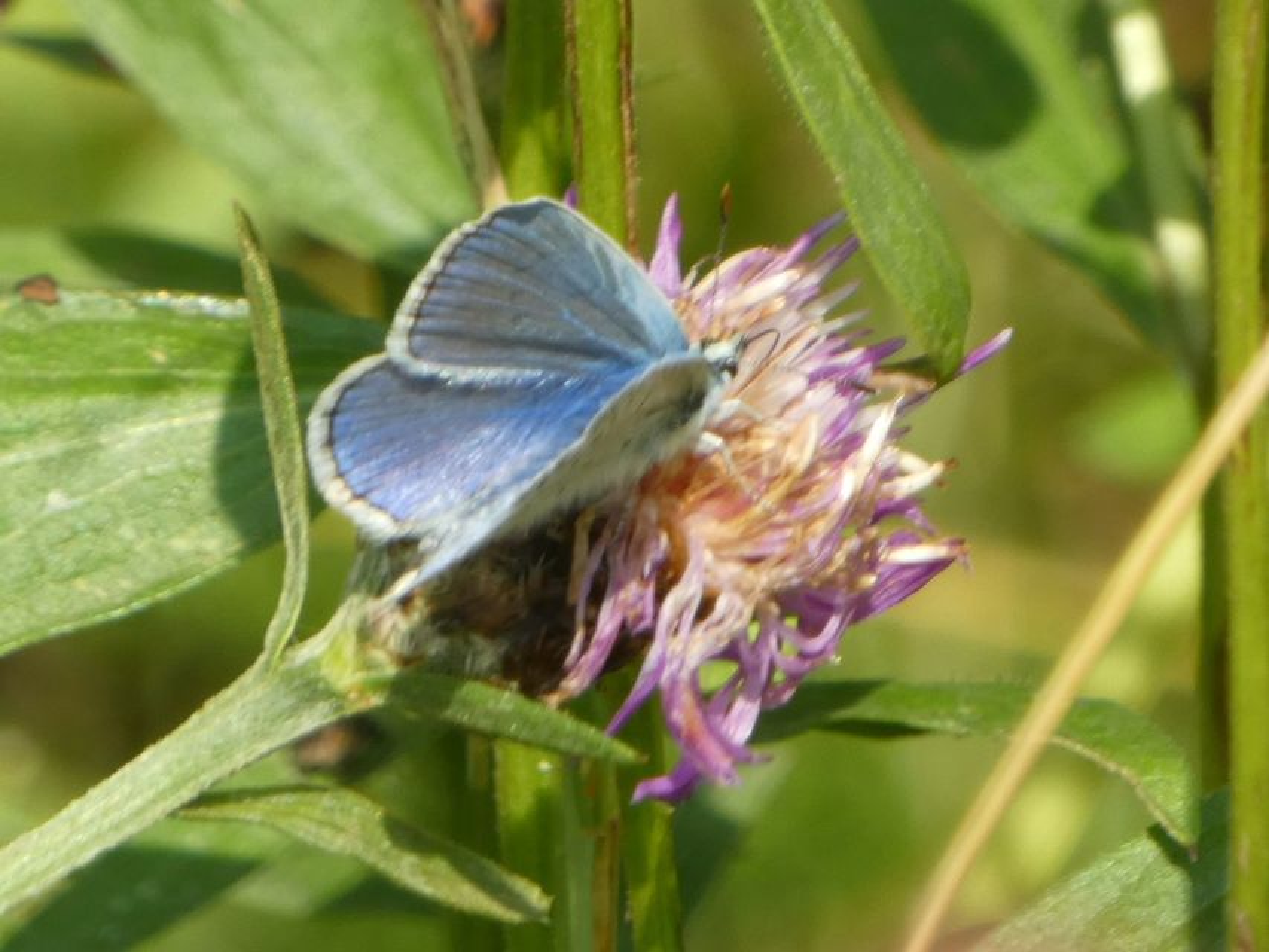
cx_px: 634
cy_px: 476
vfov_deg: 2.5
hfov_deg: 3.3
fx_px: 21999
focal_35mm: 600
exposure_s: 1/100
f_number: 5.6
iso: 80
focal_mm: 107.6
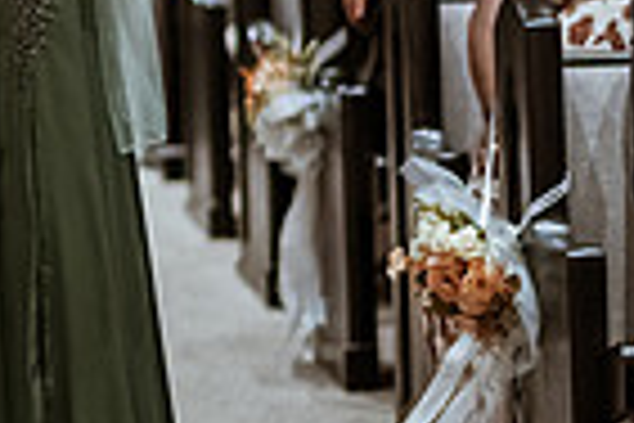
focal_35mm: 238
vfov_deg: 5.8
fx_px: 4191
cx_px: -261
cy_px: 11
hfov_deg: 8.5
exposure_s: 1/640
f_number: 1.4
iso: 1600
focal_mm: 58
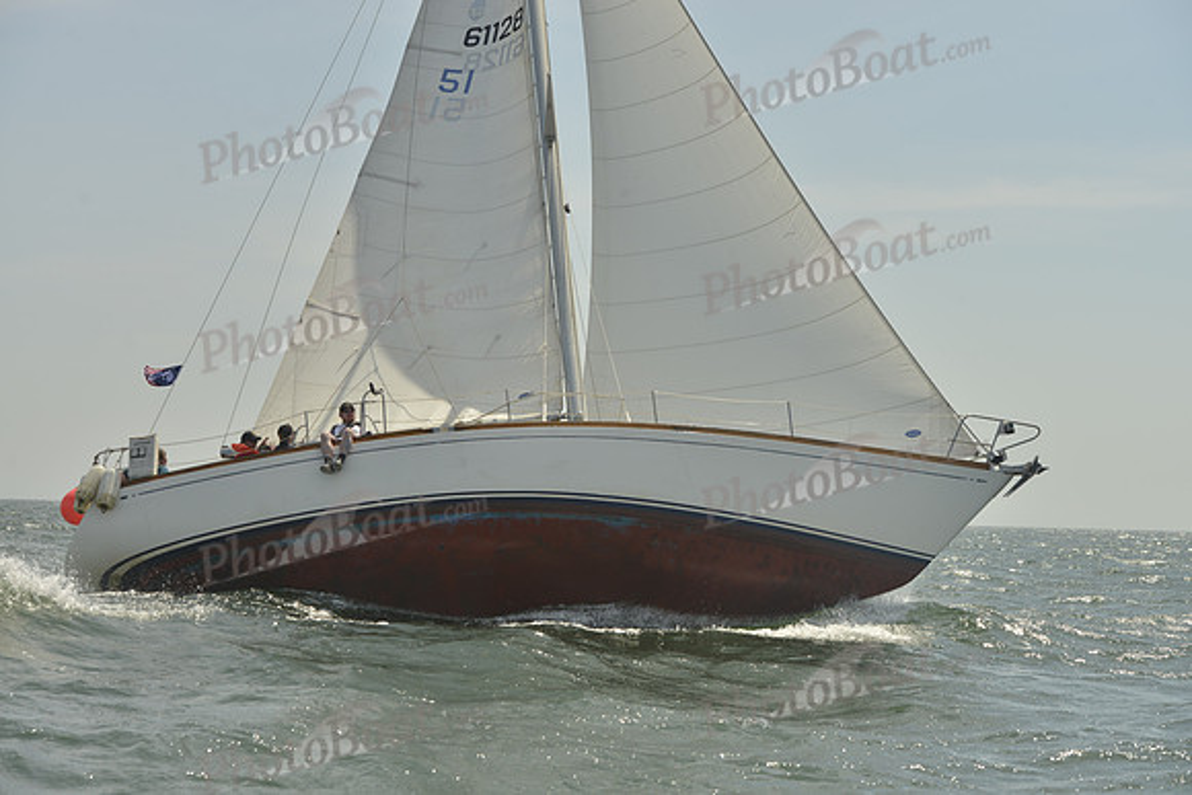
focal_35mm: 70
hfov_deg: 28.8
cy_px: 398
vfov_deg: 19.5
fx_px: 2318
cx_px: 596
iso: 200
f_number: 8
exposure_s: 1/1250
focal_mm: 70
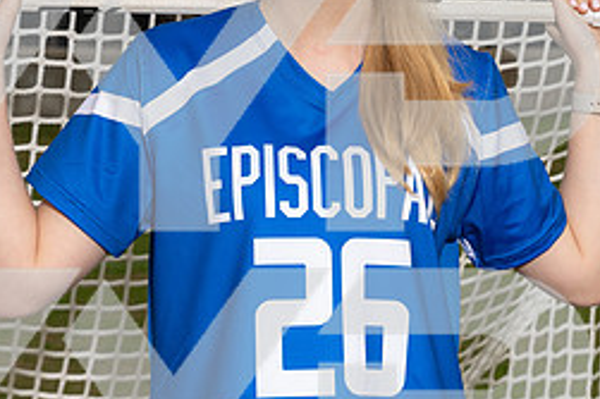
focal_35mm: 125
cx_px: 280
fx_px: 2082
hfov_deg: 16.4
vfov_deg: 10.9
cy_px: 106
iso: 200
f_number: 6.3
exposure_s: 1/250
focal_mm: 54
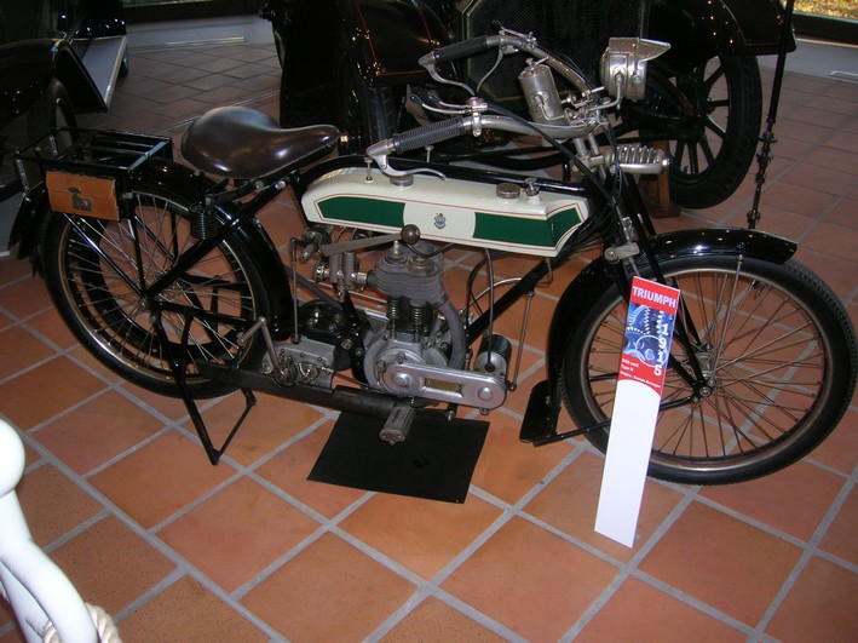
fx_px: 842
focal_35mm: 34
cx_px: 429
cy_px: 322
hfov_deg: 54.0
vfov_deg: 41.8
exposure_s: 1/60.1
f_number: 2.9
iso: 99
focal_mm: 5.7
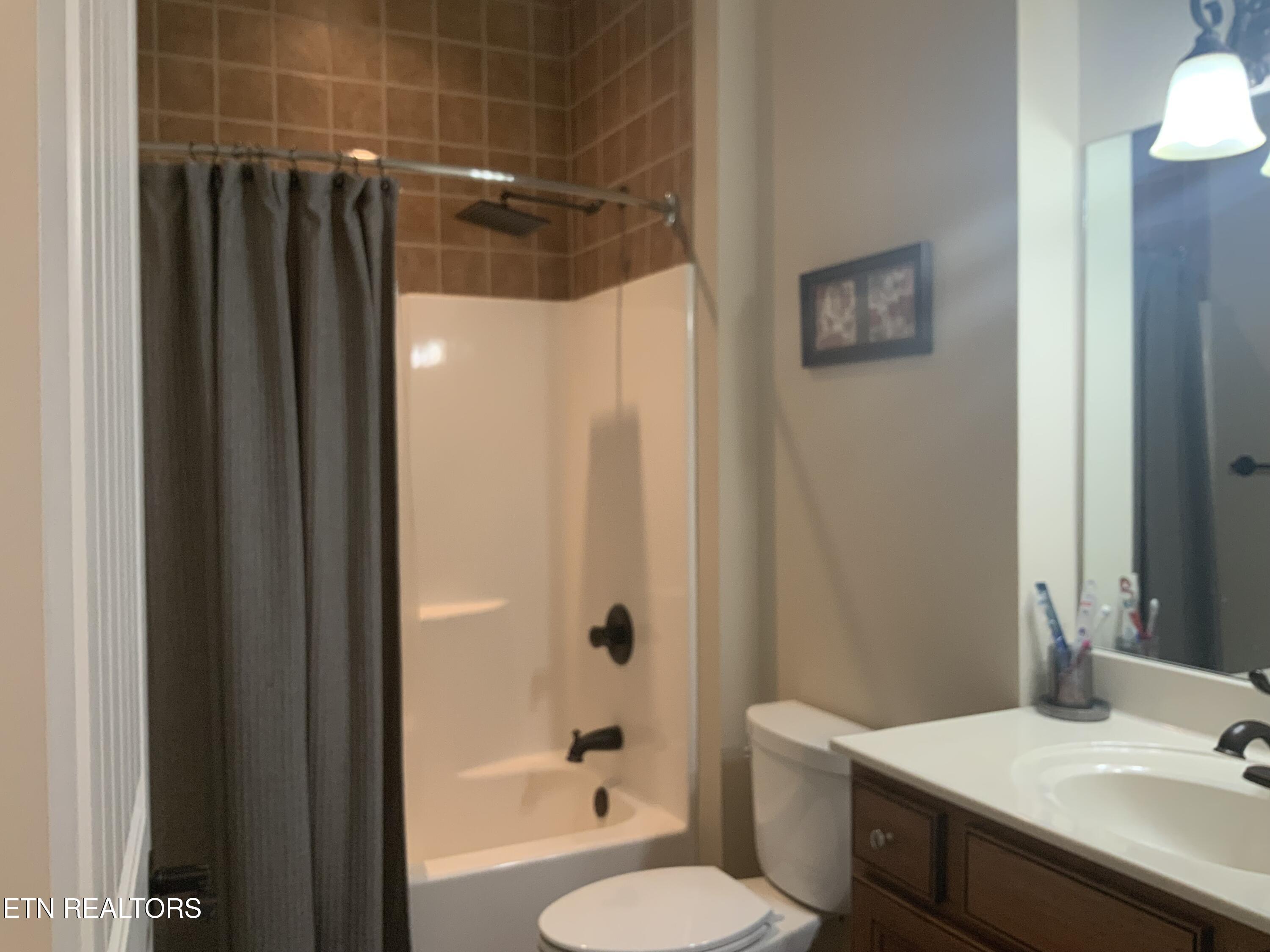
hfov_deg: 61.7
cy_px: 476
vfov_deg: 48.2
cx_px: 635
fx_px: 1064
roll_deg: +0.9
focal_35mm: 29
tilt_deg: +0.0
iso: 80
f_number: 1.8
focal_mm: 3
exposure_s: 1/60
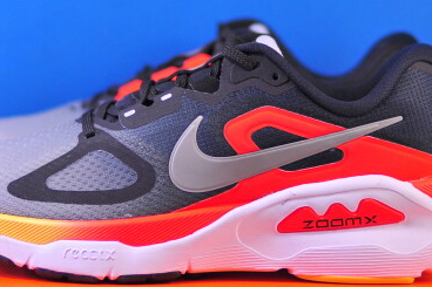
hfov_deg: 12.6
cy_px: 38
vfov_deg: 8.4
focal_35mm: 163
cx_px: 194
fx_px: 1955
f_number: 2
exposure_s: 1/320
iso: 250
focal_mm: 50
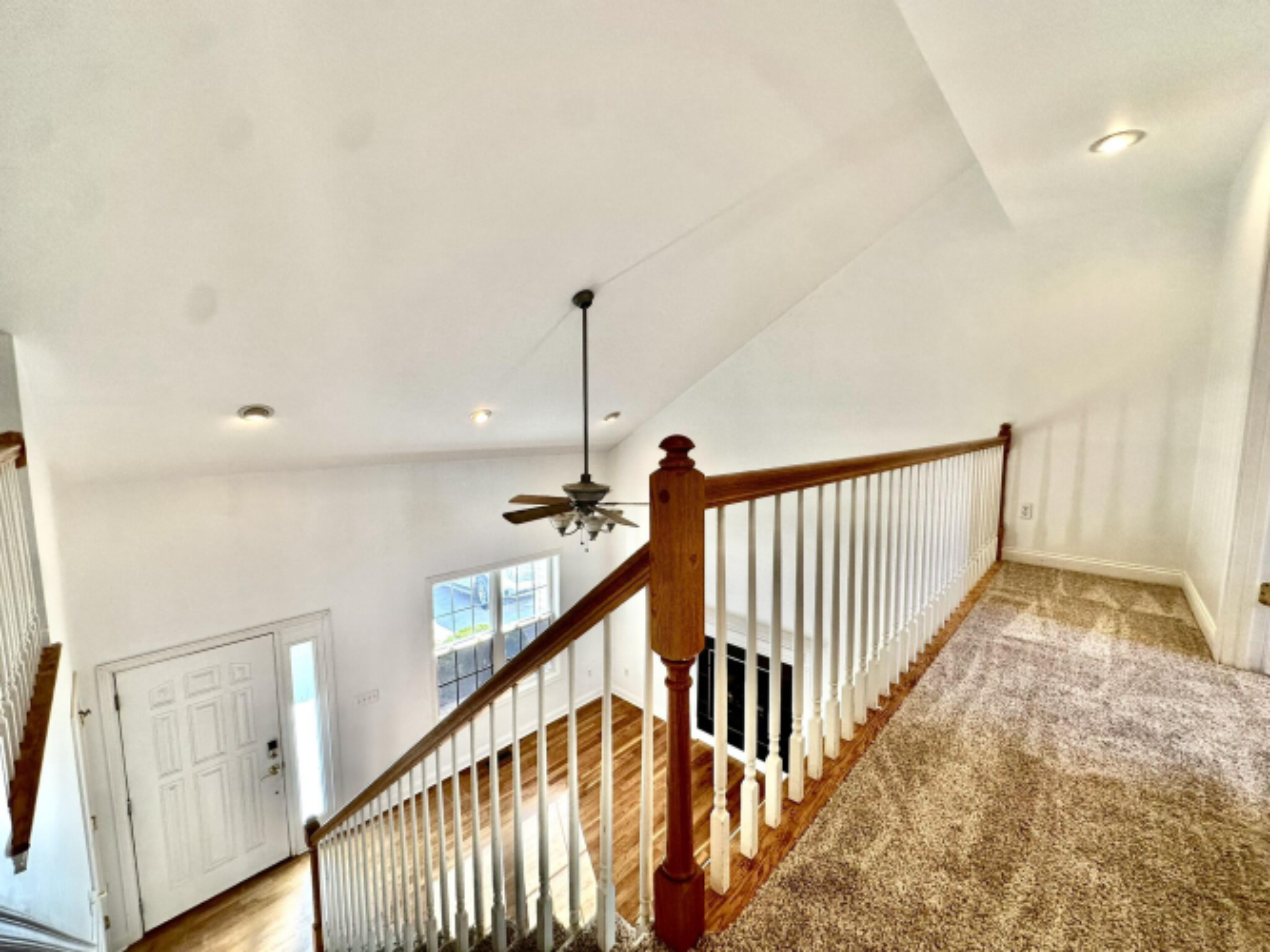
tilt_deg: -6.4
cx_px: 635
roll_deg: +0.0
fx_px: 514
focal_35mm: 14
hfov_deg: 102.1
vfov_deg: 85.7
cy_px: 476
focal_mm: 2.22
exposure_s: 1/120
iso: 125
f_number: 2.2
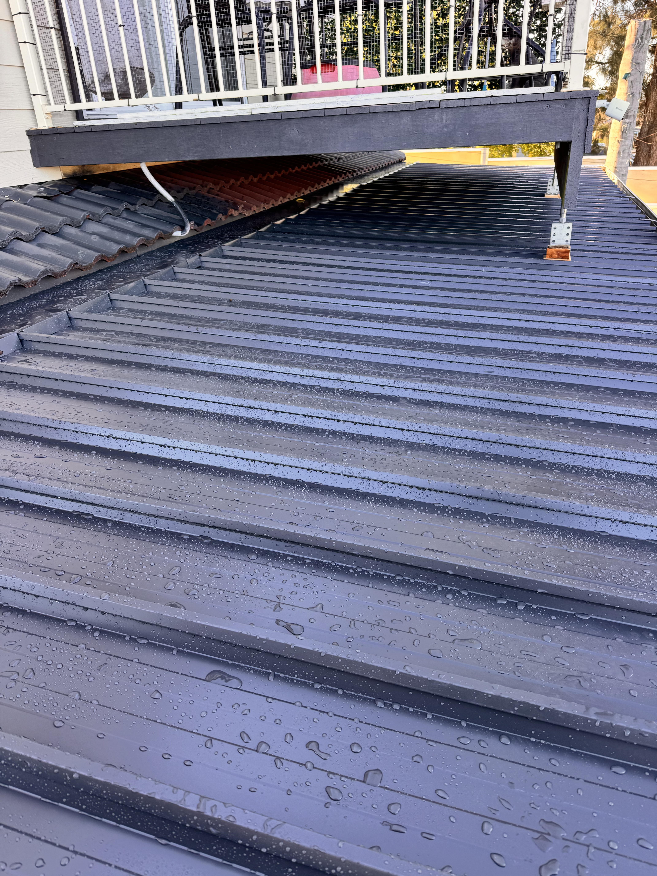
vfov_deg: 71.6
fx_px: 607
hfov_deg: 56.8
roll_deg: +1.8
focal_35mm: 24
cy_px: 438
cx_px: 328
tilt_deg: -27.2
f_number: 1.78
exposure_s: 1/121
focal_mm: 6.76
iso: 64
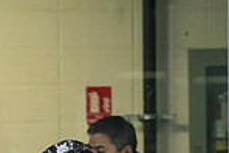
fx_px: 6234
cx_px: 56
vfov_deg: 1.4
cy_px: 257
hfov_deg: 2.1
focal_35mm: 979
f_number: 3.2
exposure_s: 1/640
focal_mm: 122
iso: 2000
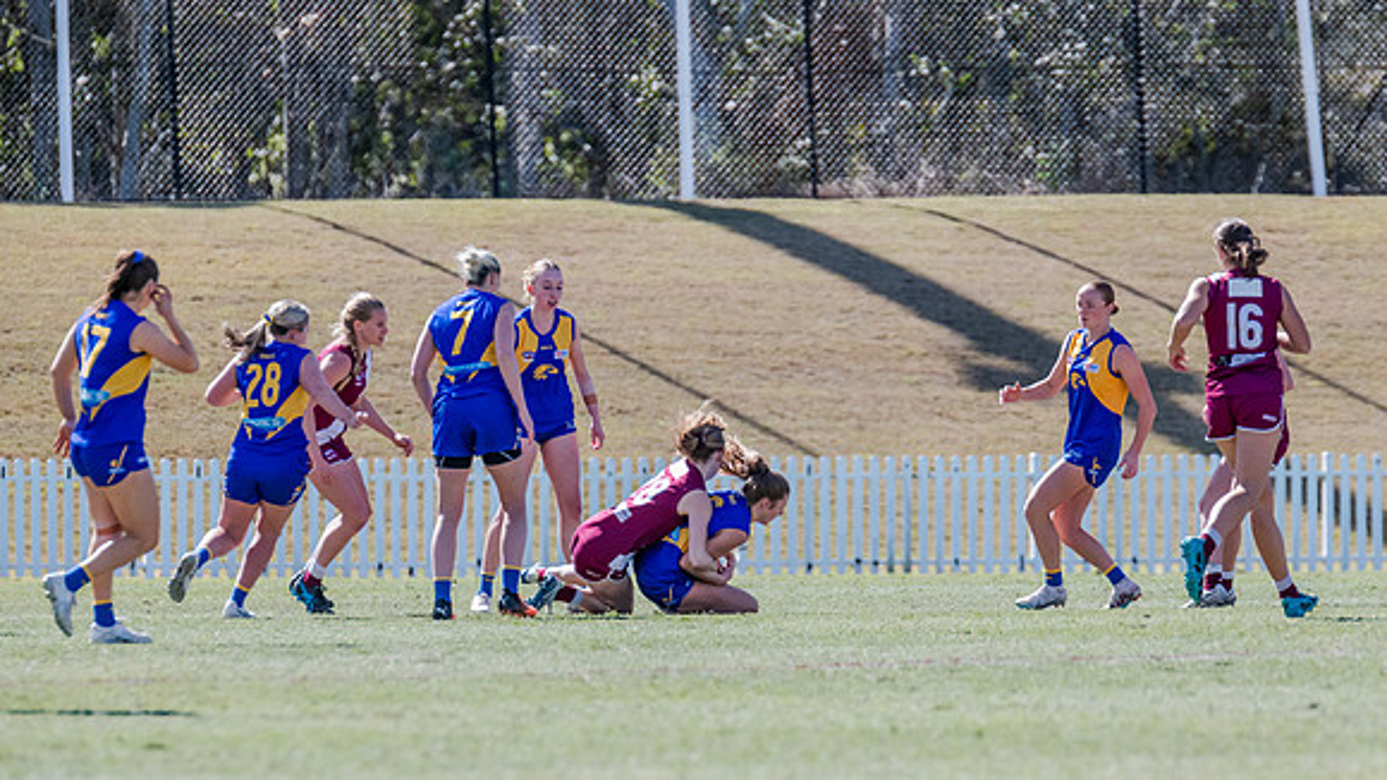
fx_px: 17686
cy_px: 415
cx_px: 637
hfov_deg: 4.5
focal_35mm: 481
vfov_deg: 2.5
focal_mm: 420
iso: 800
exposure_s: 1/1600
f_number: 7.1
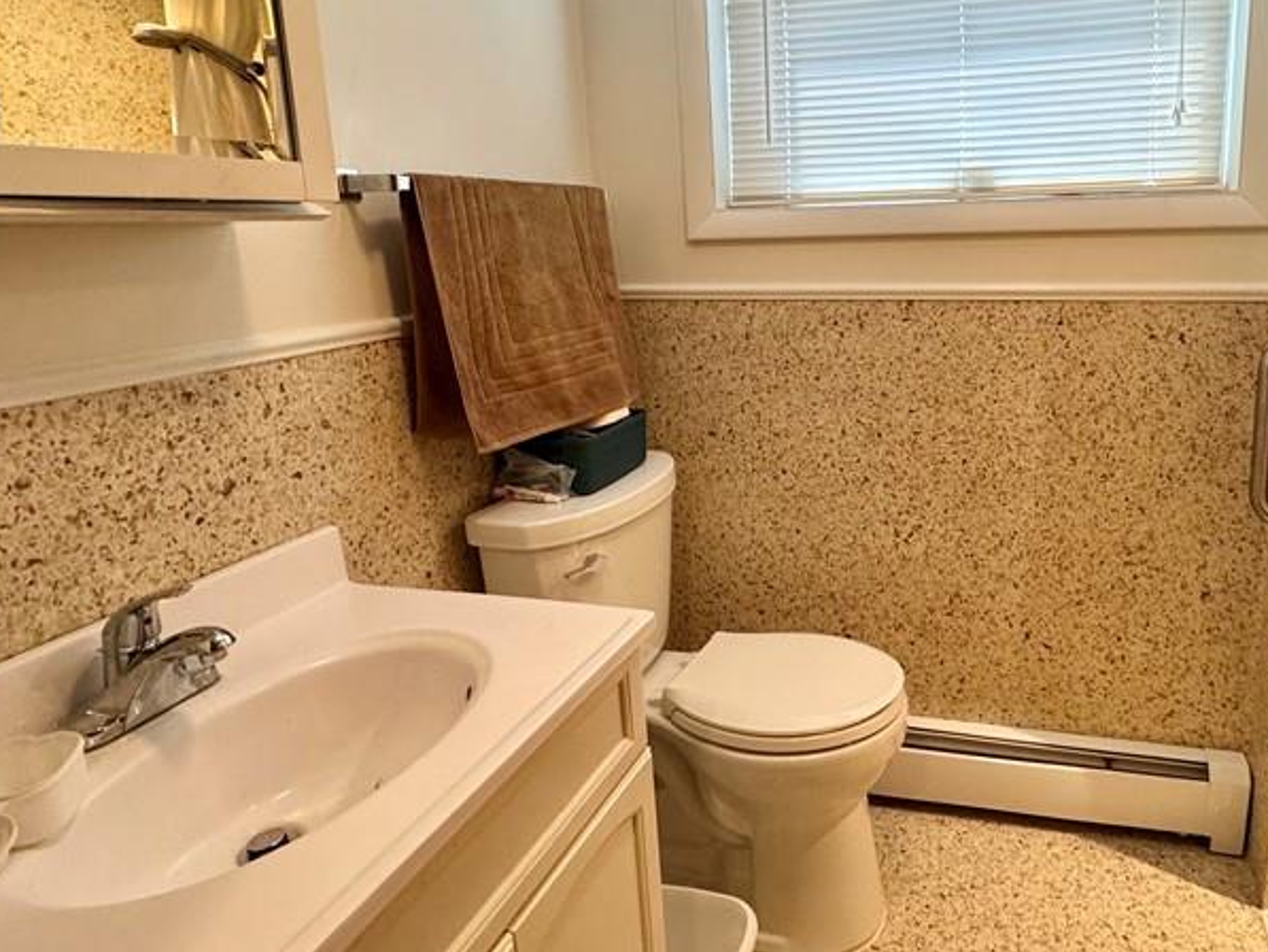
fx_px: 879
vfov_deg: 56.5
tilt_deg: -9.9
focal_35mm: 24
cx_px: 824
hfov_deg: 69.9
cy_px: 391
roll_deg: +2.4
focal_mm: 2.22
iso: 200
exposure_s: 1/120
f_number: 2.2
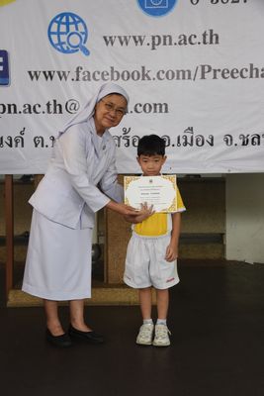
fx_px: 528
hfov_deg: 28.1
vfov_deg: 41.1
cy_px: 198
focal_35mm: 48
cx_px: 132
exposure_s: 1/50
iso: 640
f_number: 7.1
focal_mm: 48
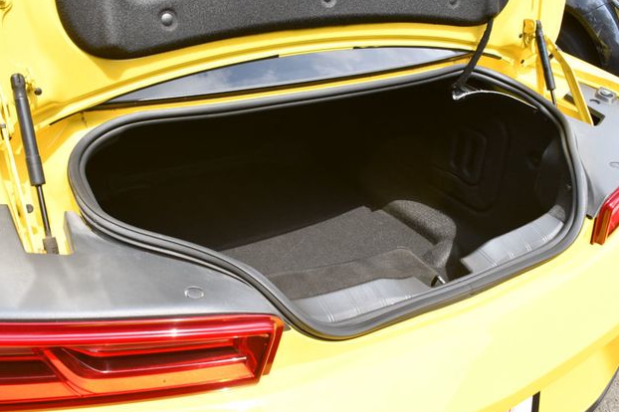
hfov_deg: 54.5
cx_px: 317
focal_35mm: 35
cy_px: 208
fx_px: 601
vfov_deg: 37.8
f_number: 7.1
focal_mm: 23
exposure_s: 1/250
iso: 200
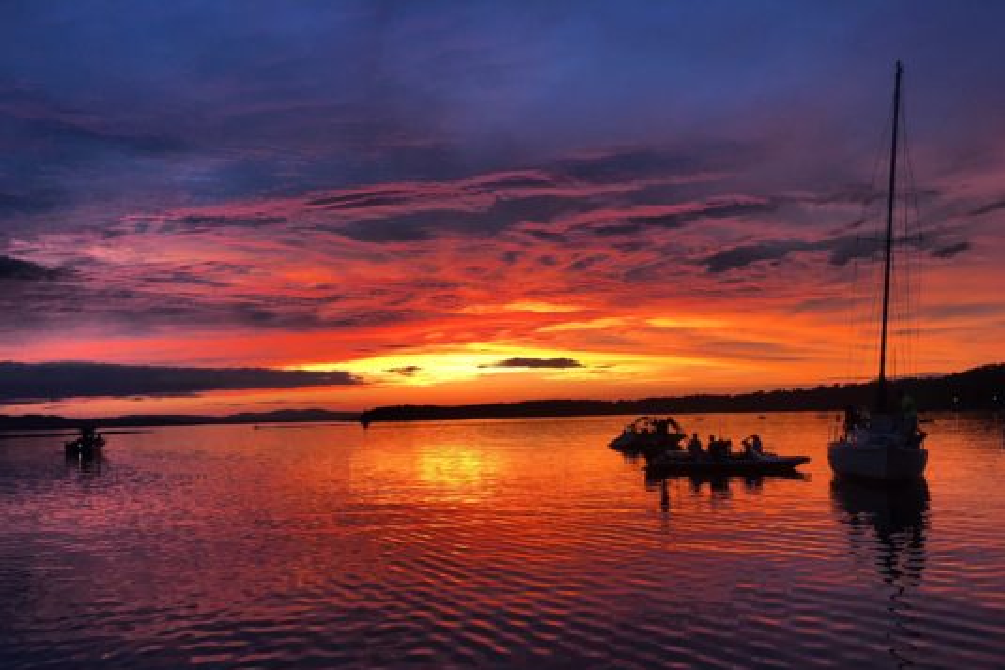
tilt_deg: +3.1
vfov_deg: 42.2
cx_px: 502
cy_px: 386
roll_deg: +1.3
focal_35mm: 31
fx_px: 866
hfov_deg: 60.3
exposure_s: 1/40
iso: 25
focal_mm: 4.15
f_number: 2.2
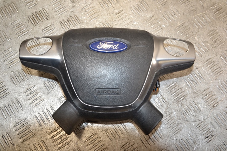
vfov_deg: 29.8
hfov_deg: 43.6
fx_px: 284
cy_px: 76
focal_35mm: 45
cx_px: 114
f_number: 8
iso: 800
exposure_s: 1/200
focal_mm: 30
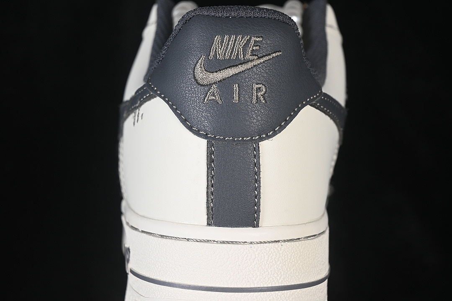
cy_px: 150
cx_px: 226
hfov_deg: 27.0
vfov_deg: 18.2
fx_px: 942
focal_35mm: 75
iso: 160
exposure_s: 1/80
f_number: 7.1
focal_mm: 50
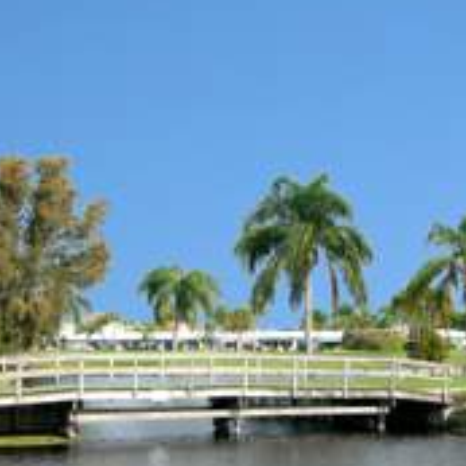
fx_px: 1081
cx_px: 342
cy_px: 271
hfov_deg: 24.1
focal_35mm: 71
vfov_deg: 24.3
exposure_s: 1/320
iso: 200
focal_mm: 20
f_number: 8
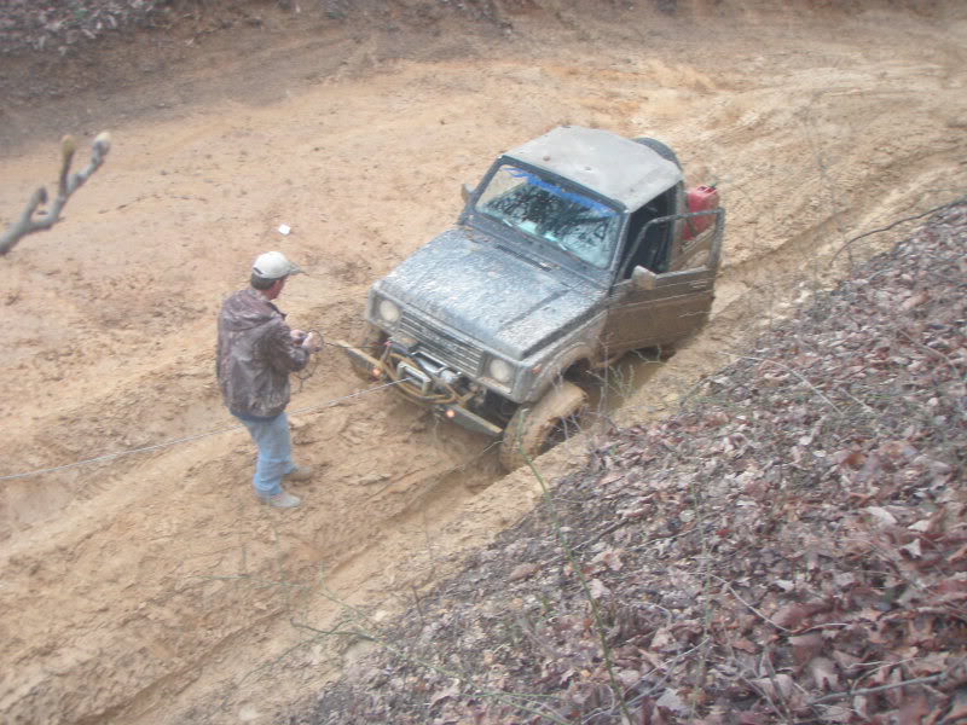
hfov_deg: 49.0
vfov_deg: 37.7
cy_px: 362
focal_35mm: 38
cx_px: 484
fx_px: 1062
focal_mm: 6.7
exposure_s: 1/50
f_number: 3.5
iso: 80
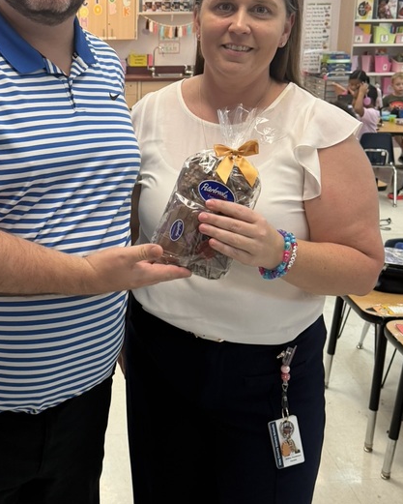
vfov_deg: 40.0
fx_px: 686
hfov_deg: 32.1
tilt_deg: -14.6
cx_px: 97
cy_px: 183
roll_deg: +3.2
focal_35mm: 46
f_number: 1.78
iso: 200
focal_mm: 6.76
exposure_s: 1/60
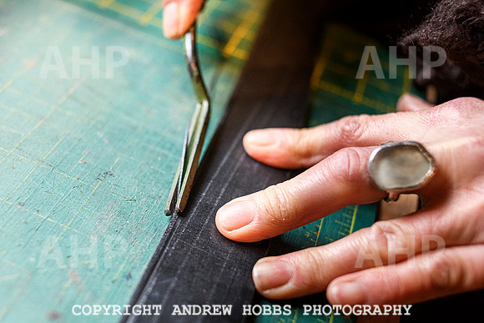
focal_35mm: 43
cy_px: 200
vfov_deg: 30.8
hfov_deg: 44.7
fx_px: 583
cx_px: 184
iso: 1000
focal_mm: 35
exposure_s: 1/160
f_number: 3.5
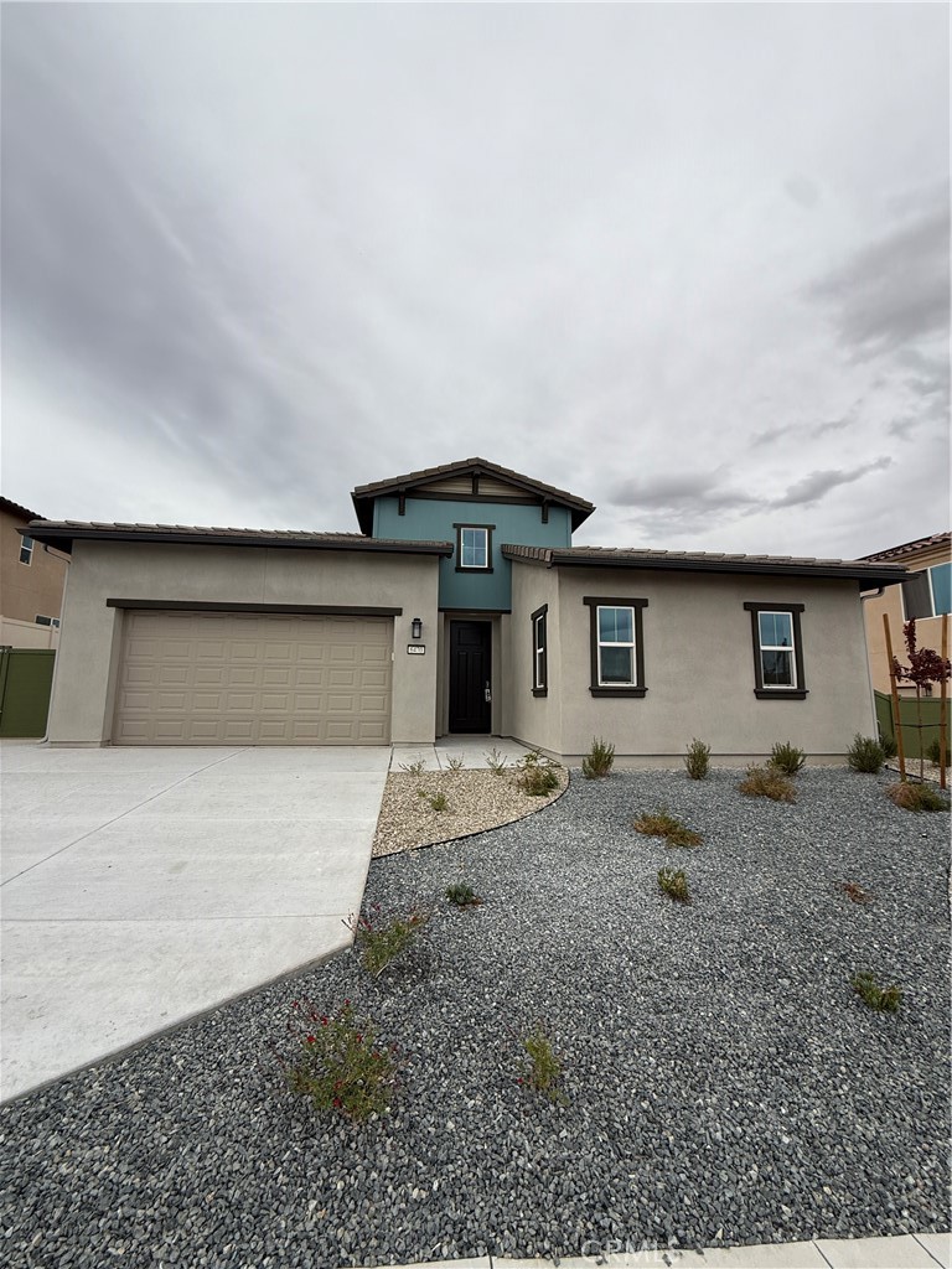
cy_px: 634
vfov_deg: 102.1
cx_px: 476
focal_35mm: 14
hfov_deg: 85.7
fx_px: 513
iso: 50
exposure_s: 1/2611
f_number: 2.2
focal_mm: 2.22
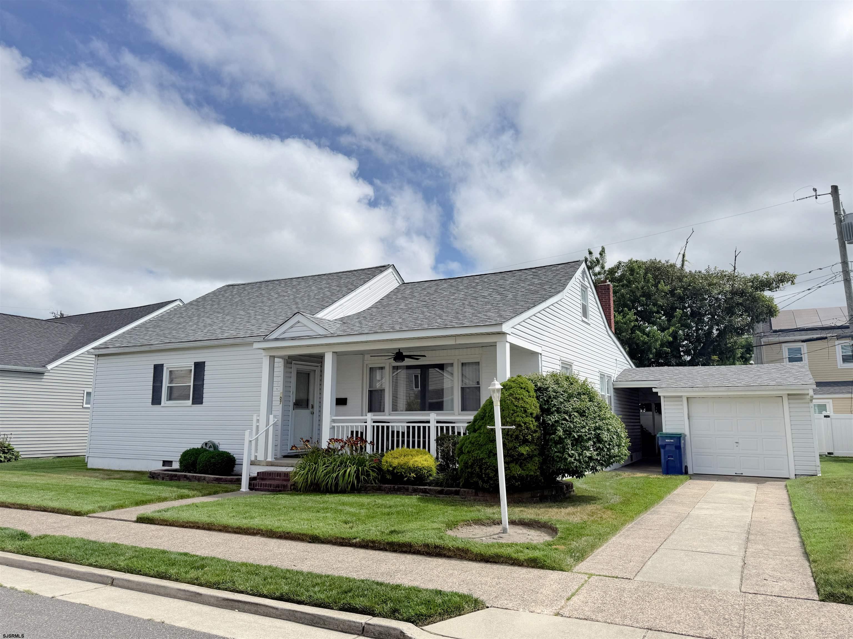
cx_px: 426
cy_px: 320
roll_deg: +0.2
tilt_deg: +9.7
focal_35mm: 24
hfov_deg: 71.6
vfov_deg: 56.8
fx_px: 591
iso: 80
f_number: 1.78
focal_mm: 6.76
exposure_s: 1/10309
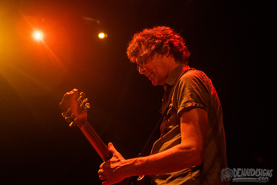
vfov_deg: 21.9
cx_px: 138
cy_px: 92
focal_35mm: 62
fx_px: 477
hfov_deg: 32.4
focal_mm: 62
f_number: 2.8
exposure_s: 1/100
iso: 6400
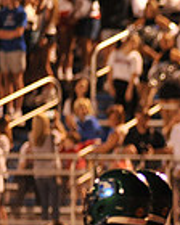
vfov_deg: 2.9
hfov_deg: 2.3
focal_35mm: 660
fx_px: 4395
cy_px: 246
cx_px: 413
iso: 2000
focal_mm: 170
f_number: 2.8
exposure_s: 1/200
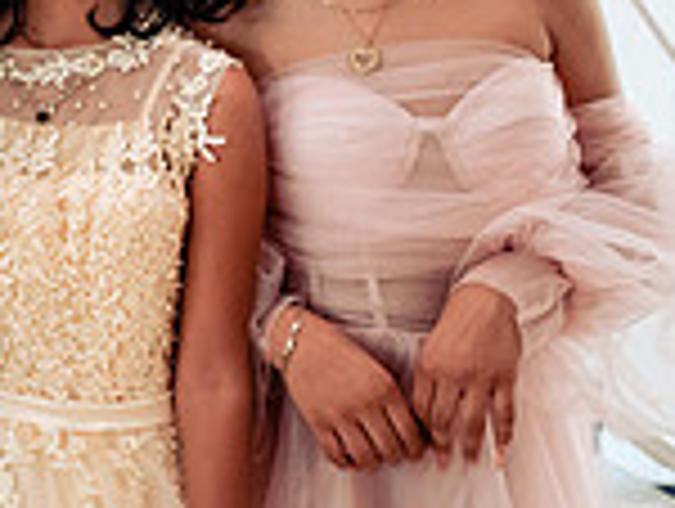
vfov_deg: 13.3
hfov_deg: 16.2
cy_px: 2
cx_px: -357
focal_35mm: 110
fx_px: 2148
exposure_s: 1/80
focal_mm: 27
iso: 1600
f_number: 3.2
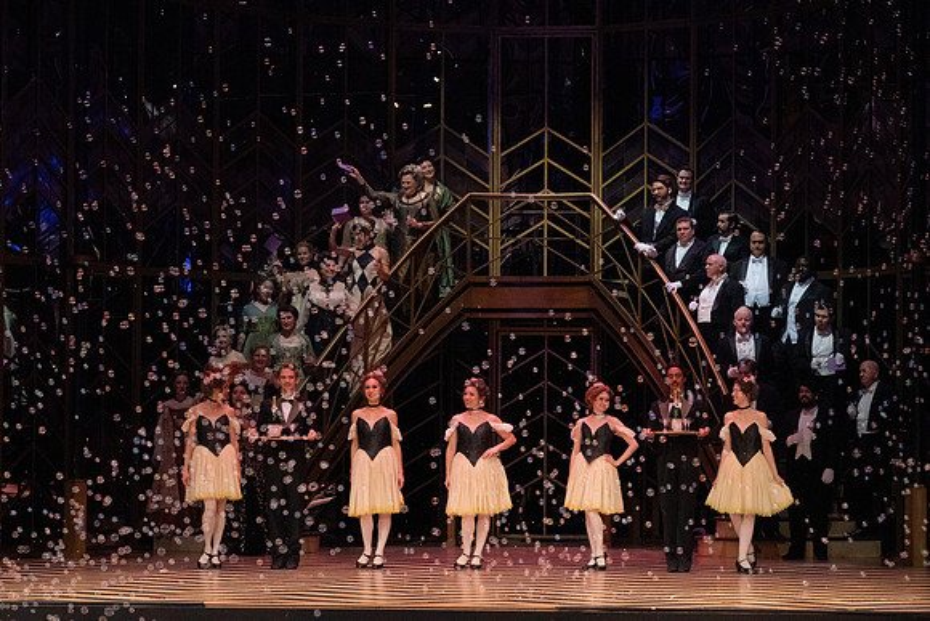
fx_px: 2920
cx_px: 465
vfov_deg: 12.1
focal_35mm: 113
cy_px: 310
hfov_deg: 18.1
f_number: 16
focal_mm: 113
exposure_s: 1/400
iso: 12800
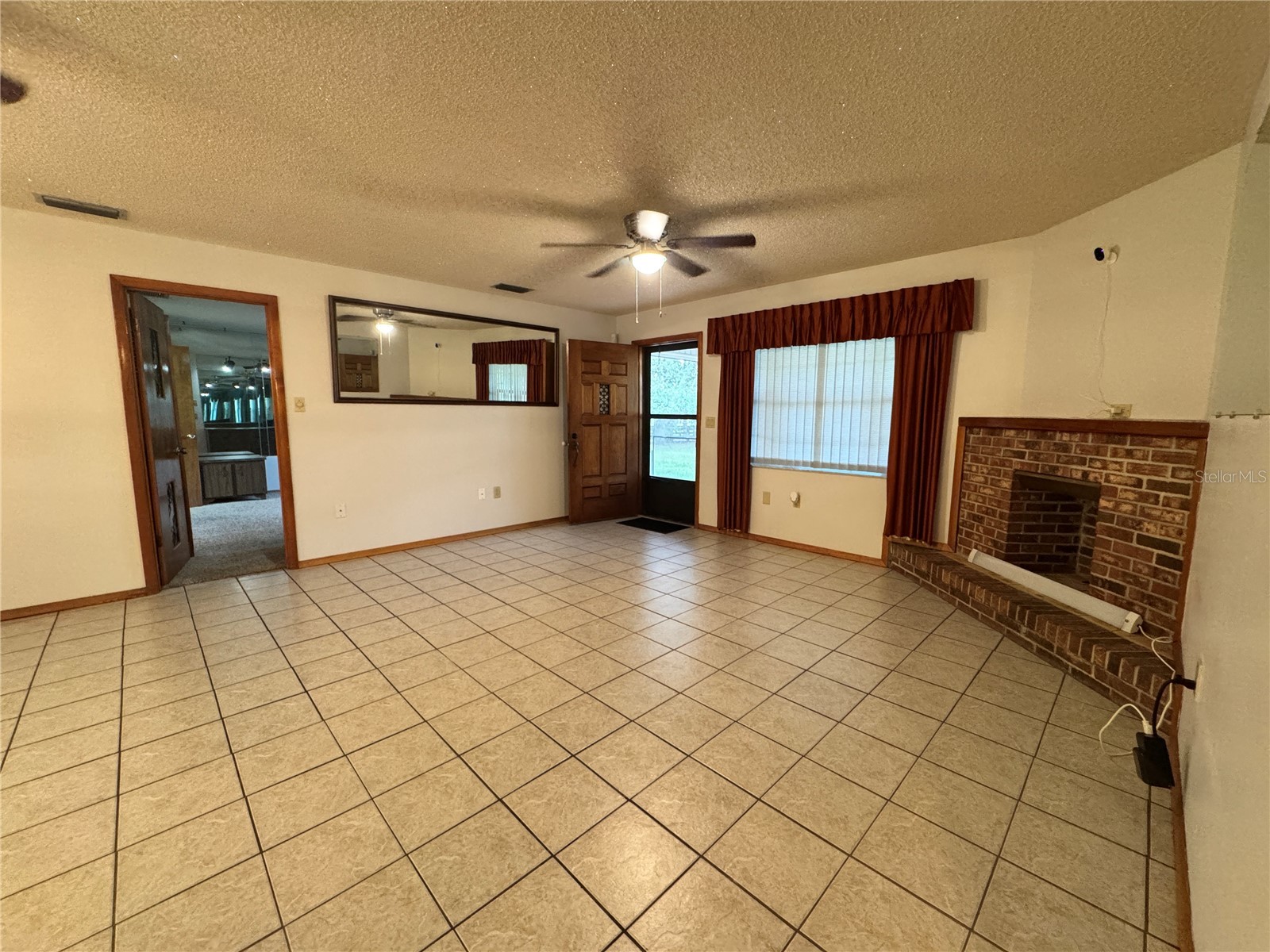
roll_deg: -0.3
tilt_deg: -7.5
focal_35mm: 14
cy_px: 476
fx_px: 514
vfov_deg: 85.7
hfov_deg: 102.1
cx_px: 635
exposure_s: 1/60
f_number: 2.2
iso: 800
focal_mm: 2.22
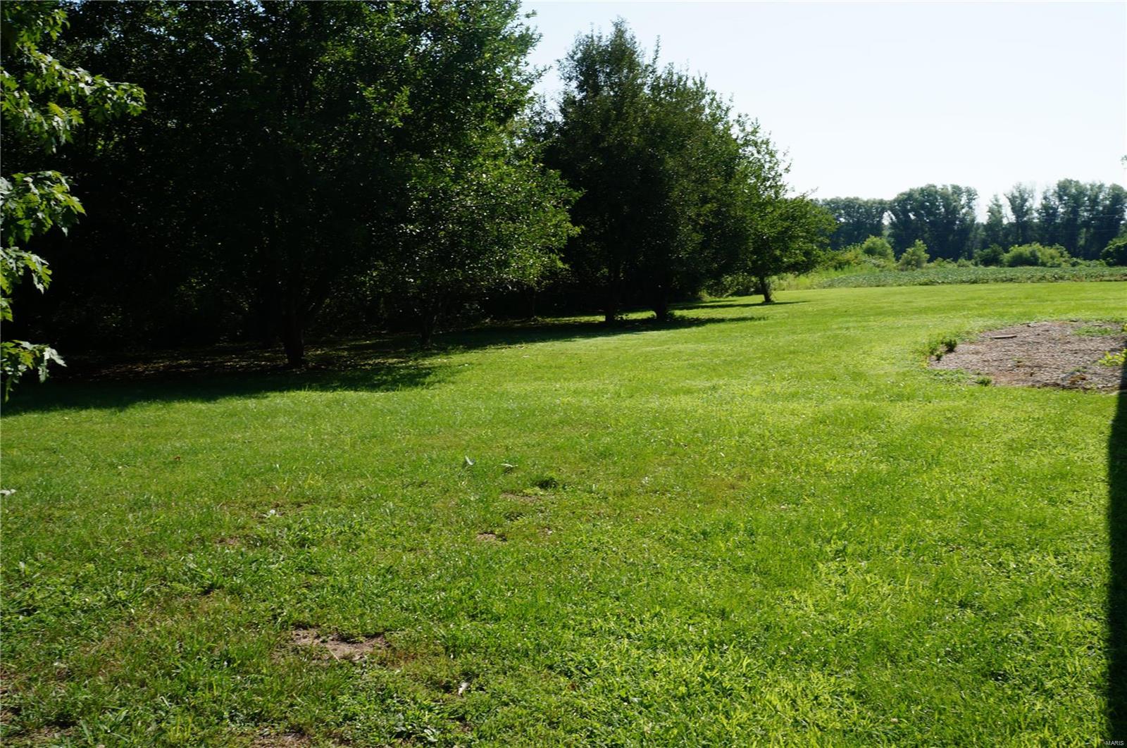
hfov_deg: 53.2
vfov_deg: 36.8
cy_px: 374
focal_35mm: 36
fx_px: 1125
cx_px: 564
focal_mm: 24
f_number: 13
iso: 100
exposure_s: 1/80
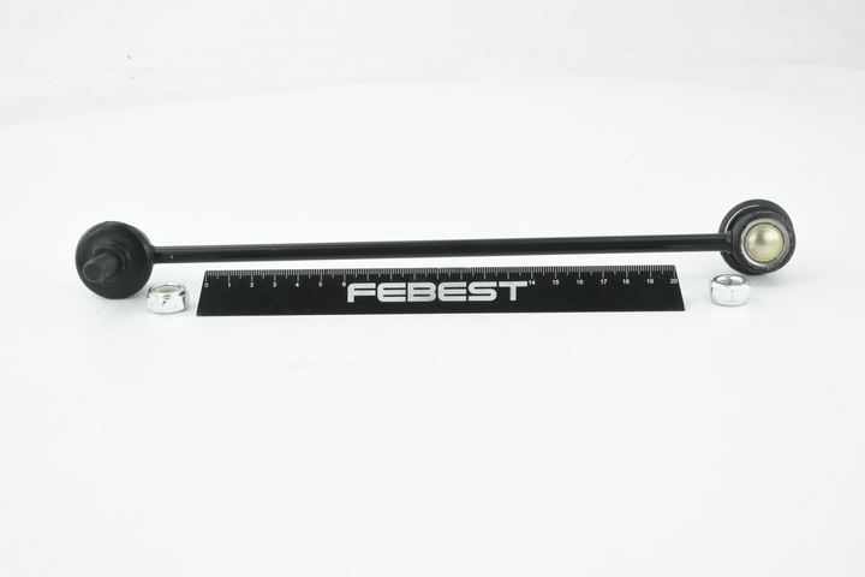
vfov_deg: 22.6
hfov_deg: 33.4
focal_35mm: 60
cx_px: 432
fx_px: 1442
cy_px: 288
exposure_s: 1/2
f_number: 29
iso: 64
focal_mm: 60
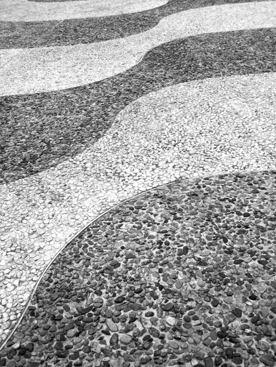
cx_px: 138
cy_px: 184
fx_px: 425
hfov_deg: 36.0
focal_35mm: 40
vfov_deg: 46.8
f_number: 2.8
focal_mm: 6.7
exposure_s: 1/1000
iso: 80
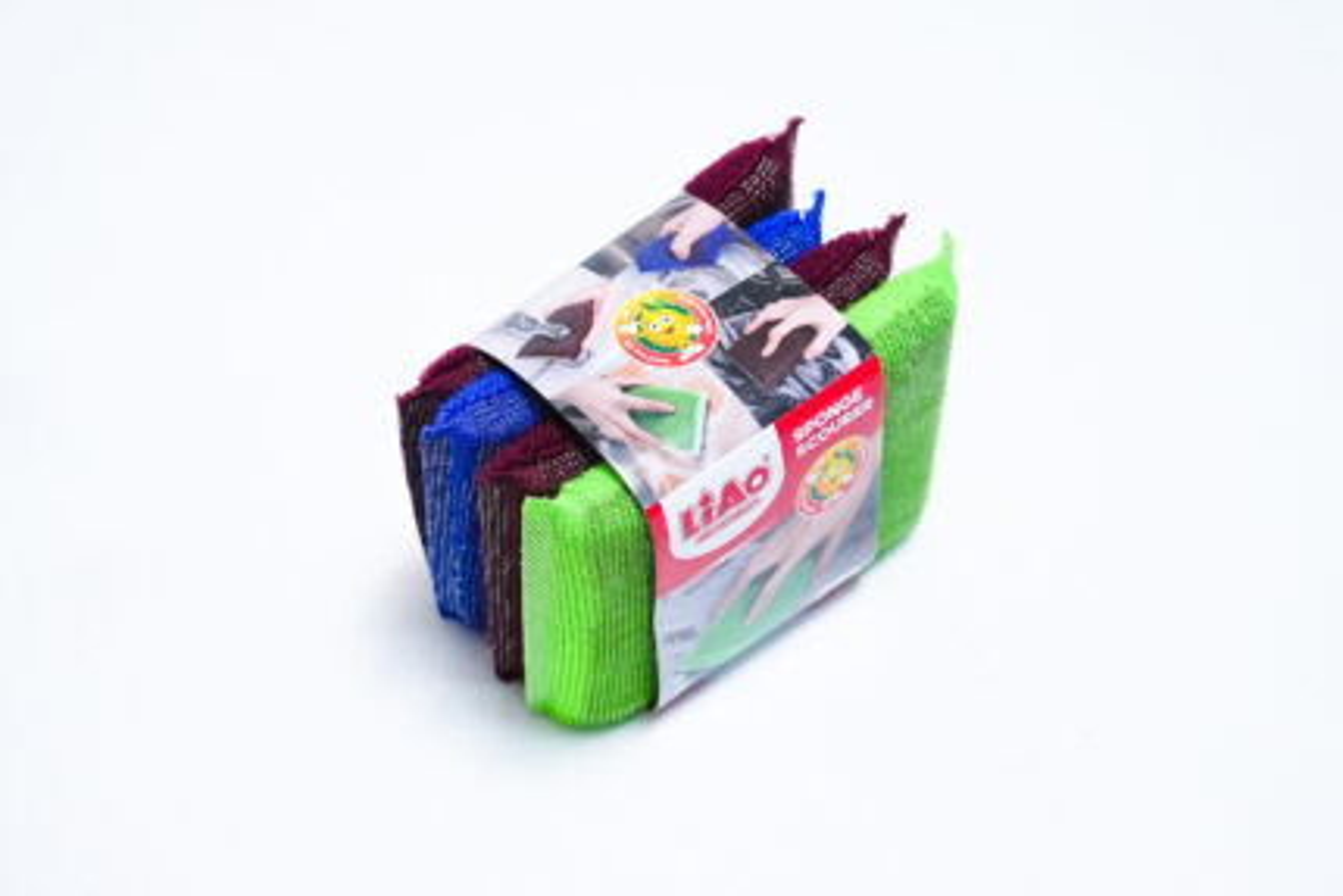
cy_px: 448
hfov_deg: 30.1
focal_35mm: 67
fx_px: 2500
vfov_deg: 20.3
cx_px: 672
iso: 3200
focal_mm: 67
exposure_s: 1/200
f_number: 9
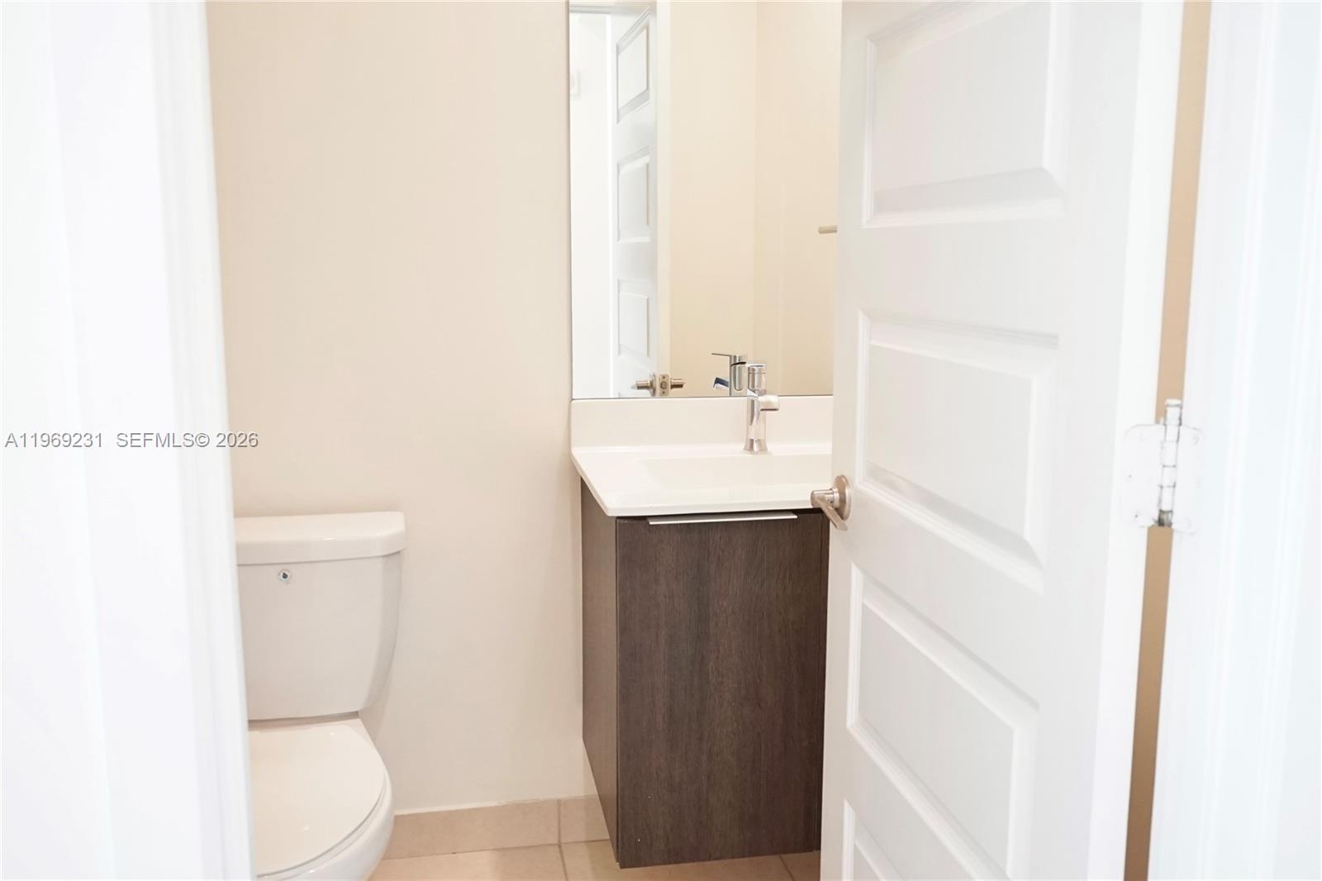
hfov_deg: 60.3
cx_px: 661
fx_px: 1138
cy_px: 440
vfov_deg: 42.3
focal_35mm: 31
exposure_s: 1/60
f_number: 4
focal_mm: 21
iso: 1600
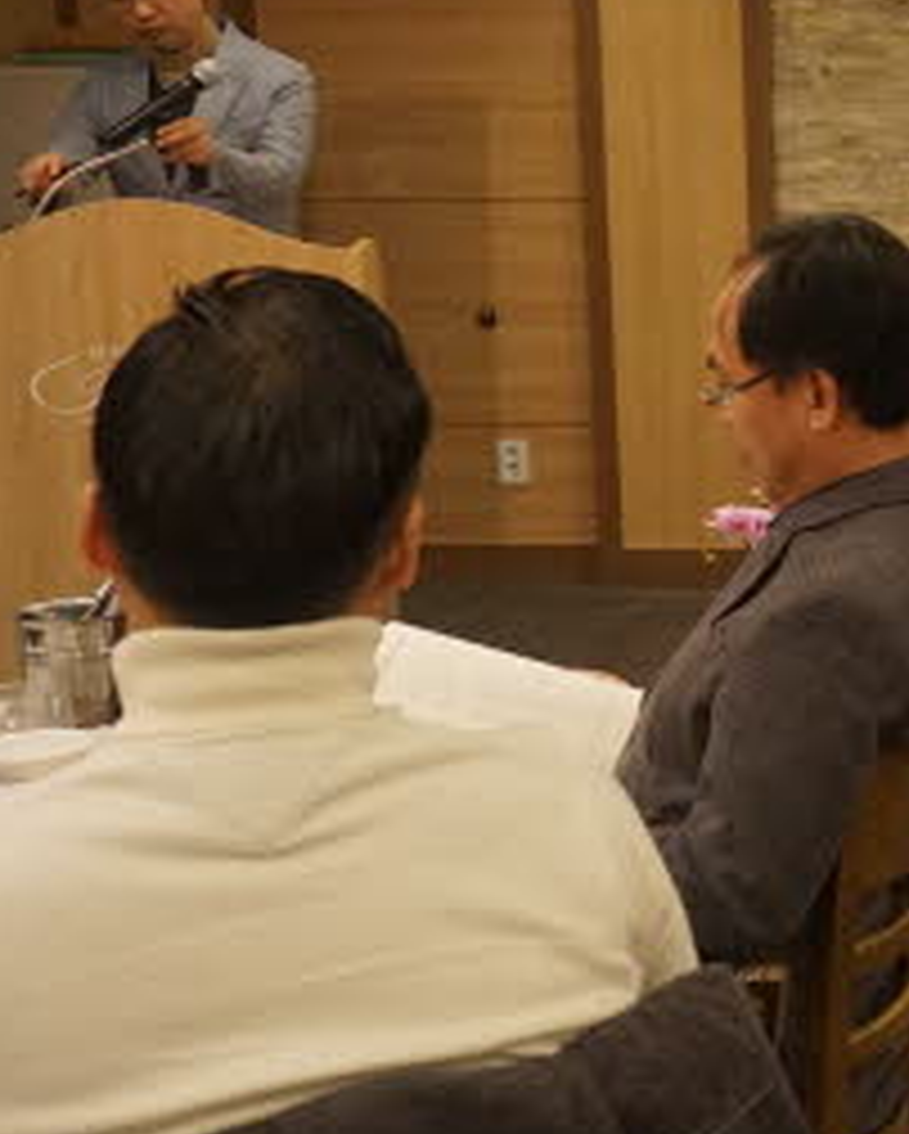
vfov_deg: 24.9
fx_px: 2553
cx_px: 1530
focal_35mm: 76
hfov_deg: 17.3
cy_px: 385
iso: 2000
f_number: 3.5
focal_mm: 16
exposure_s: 1/160
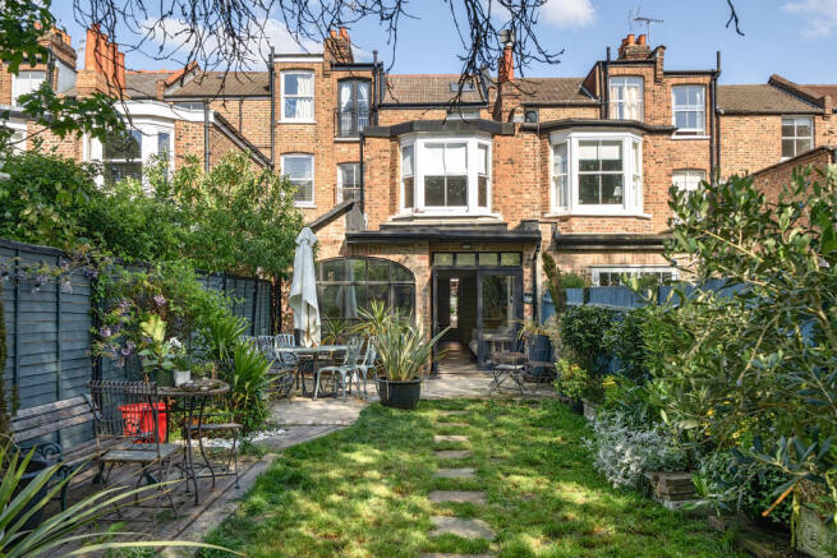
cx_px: 418
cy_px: 279
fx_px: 698
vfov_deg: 43.6
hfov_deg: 61.9
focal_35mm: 30
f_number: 8
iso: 400
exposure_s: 1/400
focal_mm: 20
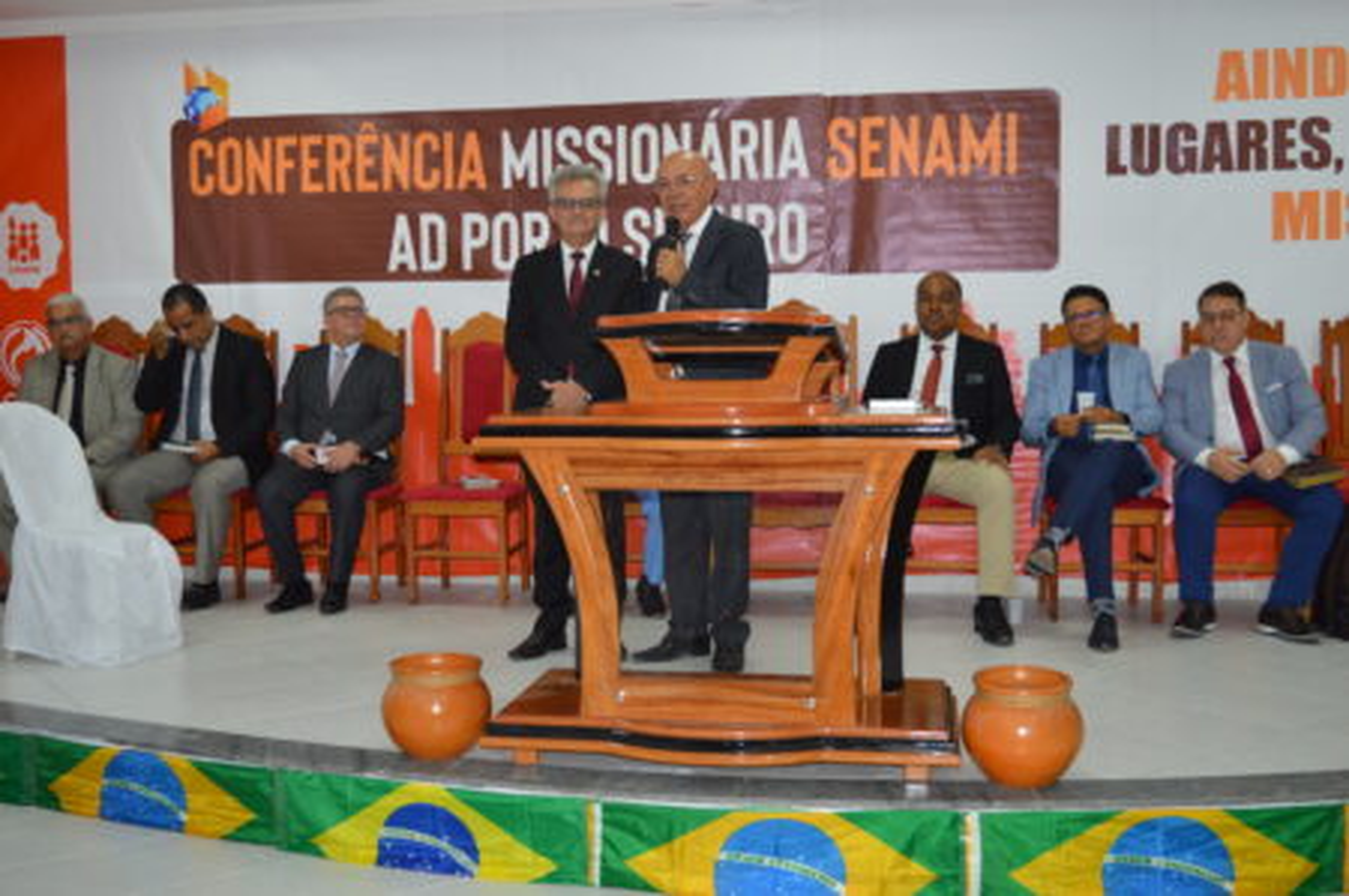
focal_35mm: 38
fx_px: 1404
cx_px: 674
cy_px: 448
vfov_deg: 35.4
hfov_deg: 51.3
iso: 400
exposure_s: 1/60
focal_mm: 25
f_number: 4
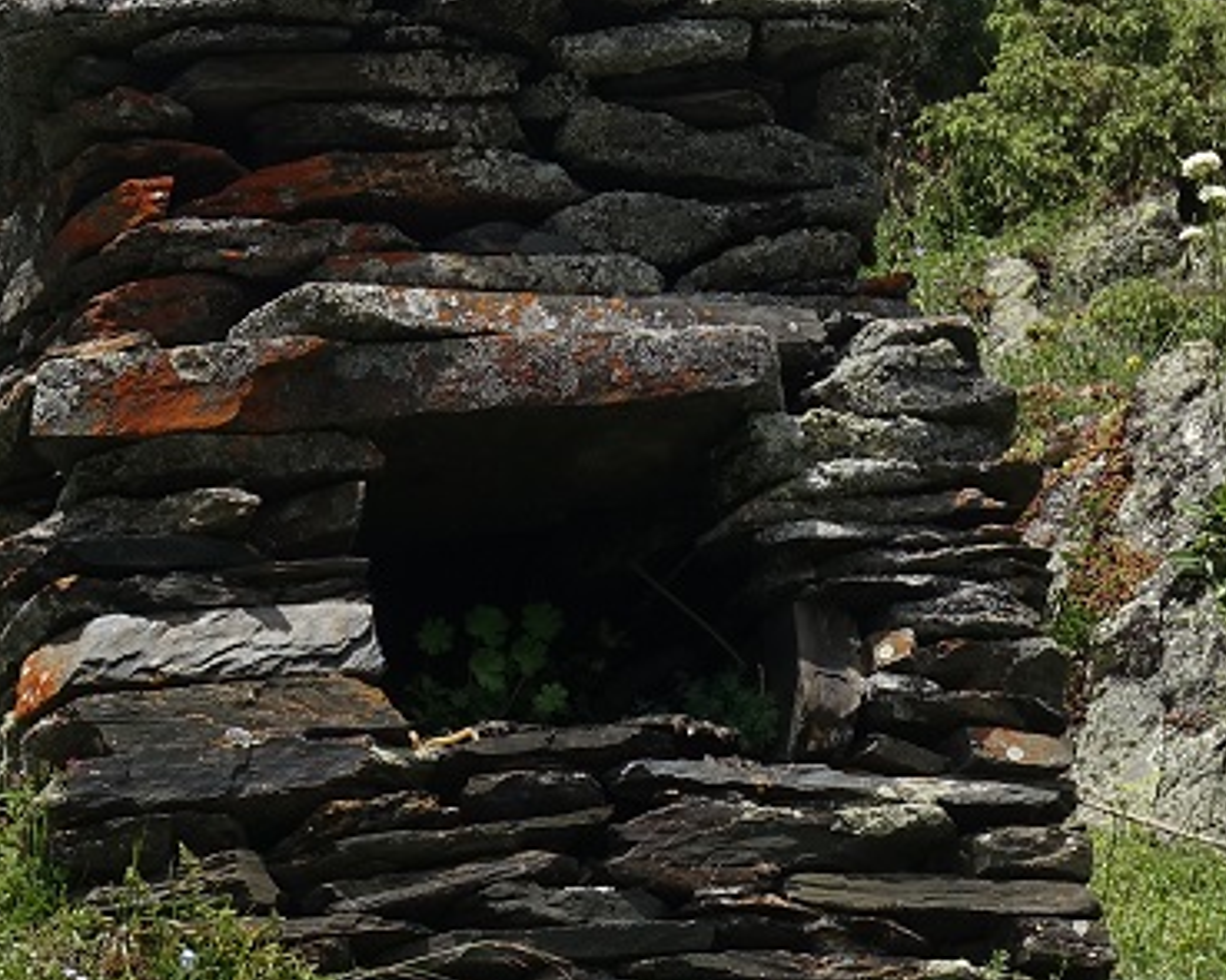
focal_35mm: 188
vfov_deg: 8.1
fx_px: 6820
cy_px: -272
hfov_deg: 10.3
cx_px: 618
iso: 125
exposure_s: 1/640
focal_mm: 19.86
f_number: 5.6
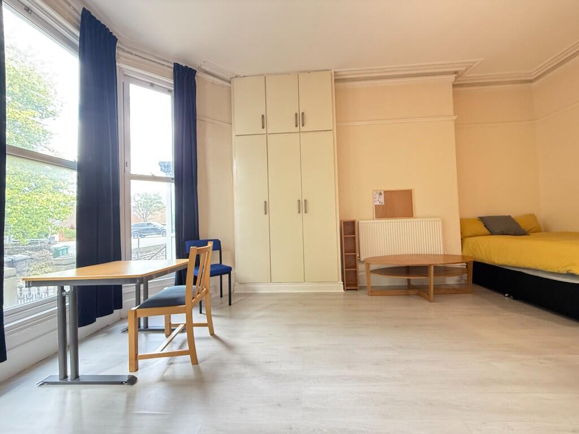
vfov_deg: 85.7
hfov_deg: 102.1
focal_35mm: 14
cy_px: 217
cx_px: 290
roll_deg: +1.1
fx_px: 234
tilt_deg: +1.2
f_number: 2.2
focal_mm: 2.22
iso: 500
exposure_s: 1/60
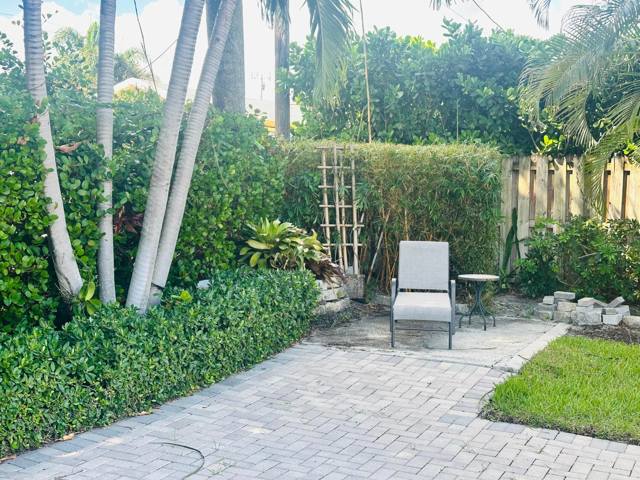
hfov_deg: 39.7
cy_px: 240
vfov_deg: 30.3
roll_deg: -0.4
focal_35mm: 48
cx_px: 320
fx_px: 887
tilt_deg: -4.9
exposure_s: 1/404
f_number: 1.78
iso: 64
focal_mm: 6.86
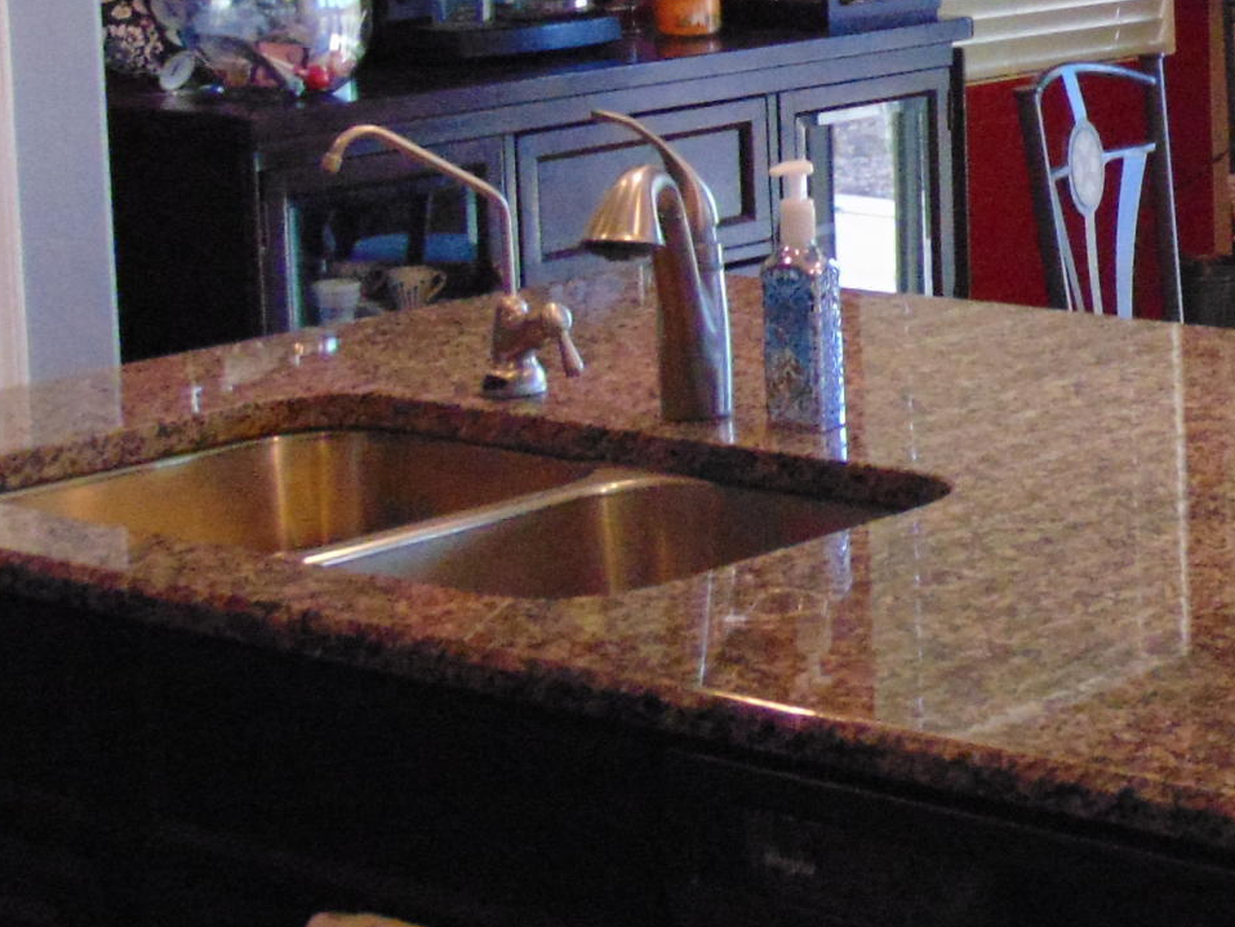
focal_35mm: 94
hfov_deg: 19.1
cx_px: 1652
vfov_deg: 15.4
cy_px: 3
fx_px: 3354
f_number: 3.1
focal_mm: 5.4
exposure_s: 1/60
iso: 500
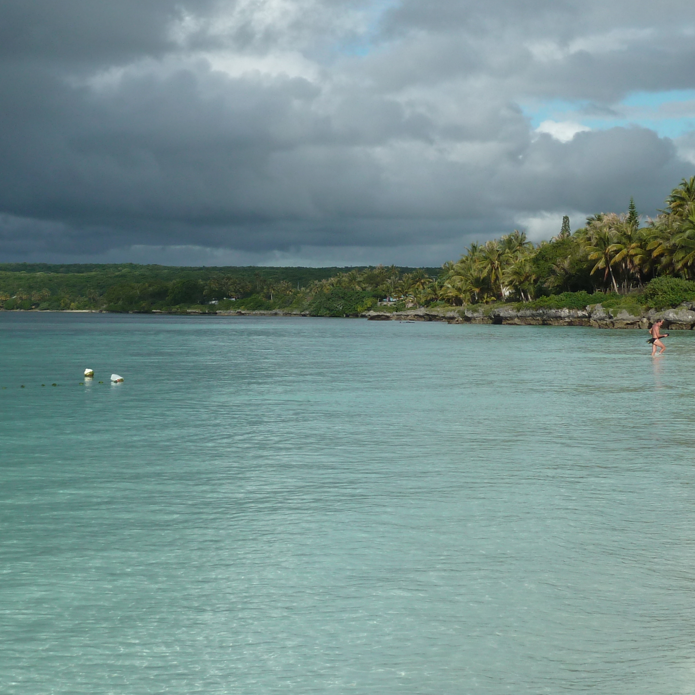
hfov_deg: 20.4
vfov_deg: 20.4
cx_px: 399
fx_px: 1931
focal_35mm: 85
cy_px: 269
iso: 80
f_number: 3.8
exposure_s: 1/1000
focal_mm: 7.9
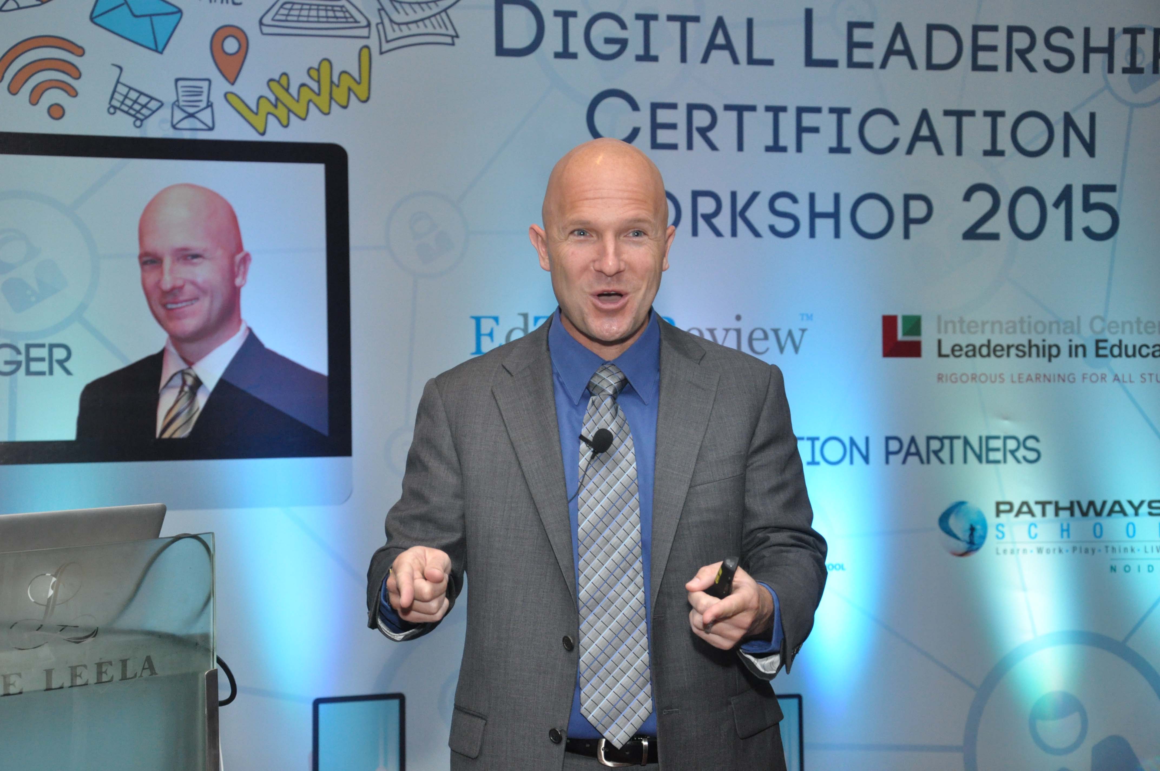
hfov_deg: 28.1
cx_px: 580
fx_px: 2317
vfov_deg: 18.9
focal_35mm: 72
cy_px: 386
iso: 1250
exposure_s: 1/125
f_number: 5
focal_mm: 48
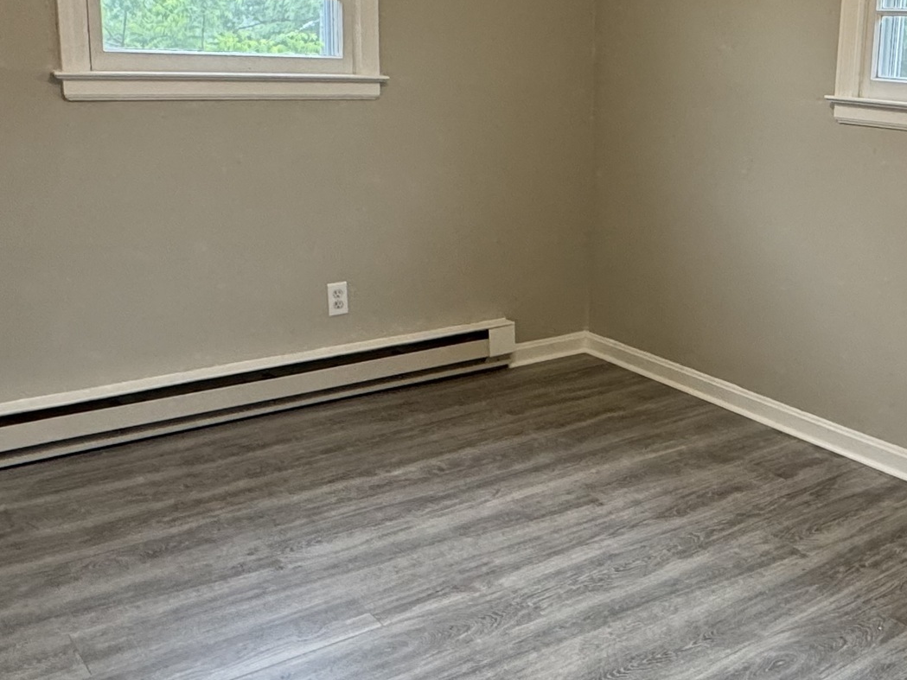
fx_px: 1074
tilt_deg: -11.2
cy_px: 253
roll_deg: -3.2
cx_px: 733
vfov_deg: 34.9
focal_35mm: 41
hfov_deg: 43.5
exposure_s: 1/60
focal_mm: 2.22
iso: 250
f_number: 2.2
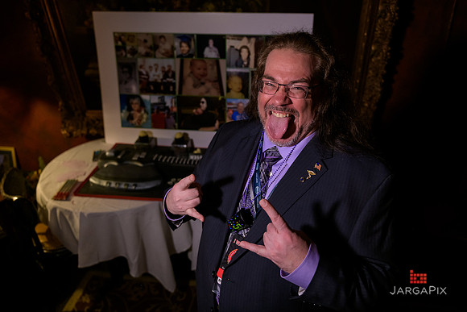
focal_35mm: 31
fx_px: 396
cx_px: 234
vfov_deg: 42.9
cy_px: 145
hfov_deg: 61.0
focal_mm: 28
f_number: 3.2
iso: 1600
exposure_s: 1/125
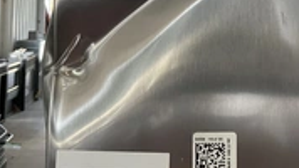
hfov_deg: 29.6
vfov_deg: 16.4
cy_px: -22
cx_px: 195
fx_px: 563
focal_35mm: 71
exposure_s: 1/120
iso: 64
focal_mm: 3
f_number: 1.8
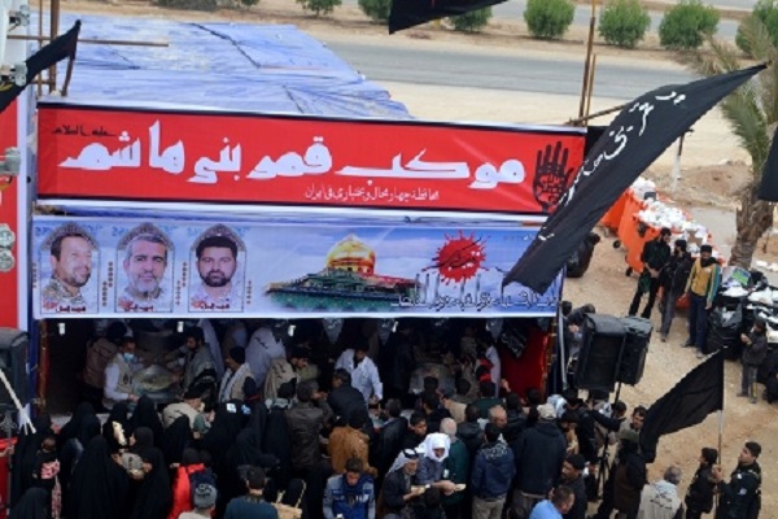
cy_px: 260
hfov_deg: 35.1
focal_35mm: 57
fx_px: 1232
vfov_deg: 23.8
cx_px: 389
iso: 200
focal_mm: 38
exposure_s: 1/200
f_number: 7.1
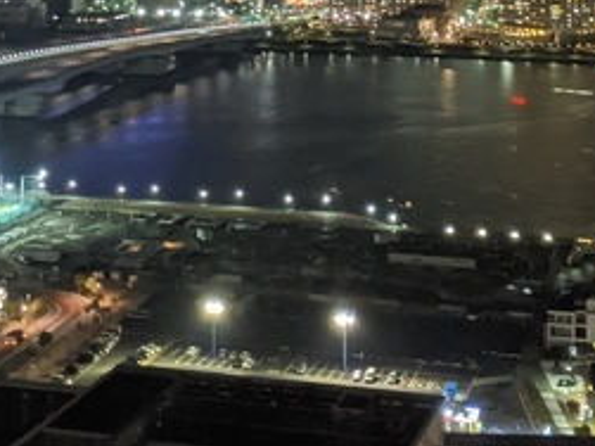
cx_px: 327
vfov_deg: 16.4
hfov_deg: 22.8
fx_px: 1478
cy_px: -95
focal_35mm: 86
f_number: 1.8
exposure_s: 1/16.7
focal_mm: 4.44
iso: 647
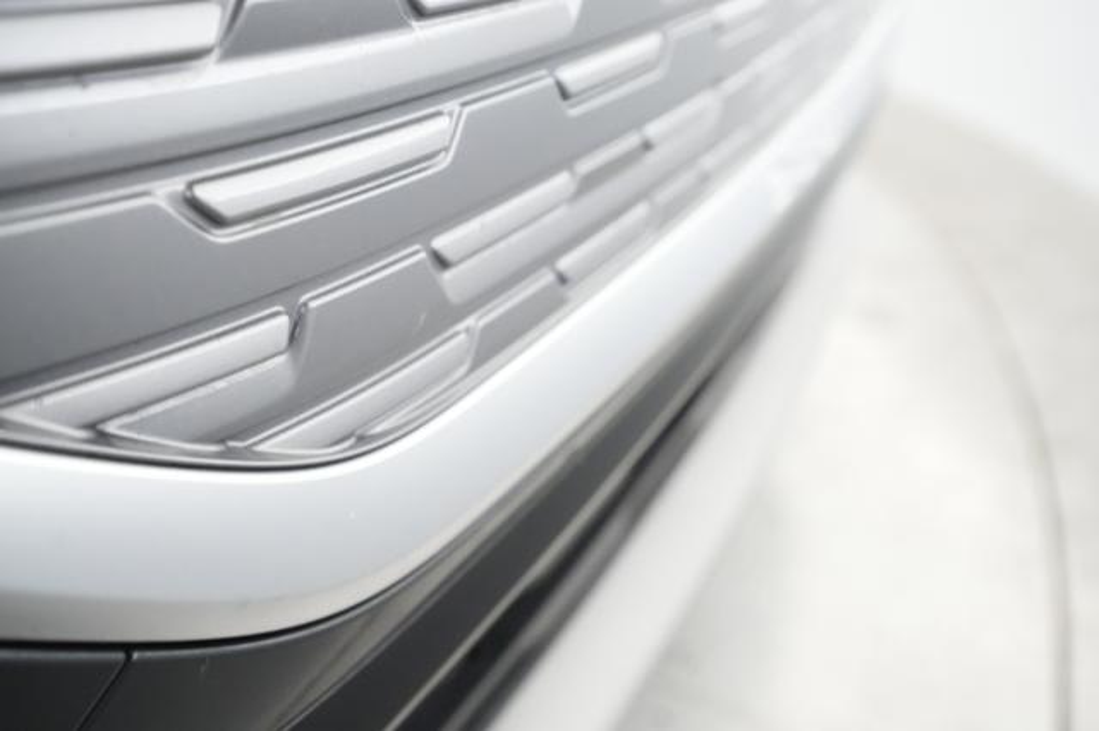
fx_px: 854
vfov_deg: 46.4
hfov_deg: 65.5
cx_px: 550
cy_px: 366
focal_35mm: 28
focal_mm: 28
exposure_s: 1/100
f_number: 4.5
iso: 8000
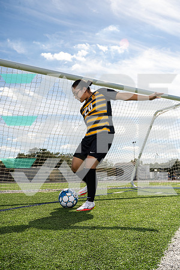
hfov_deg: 35.9
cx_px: 90
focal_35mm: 37
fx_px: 277
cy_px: 135
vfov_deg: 51.9
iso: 100
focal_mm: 37
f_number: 8
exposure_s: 1/250
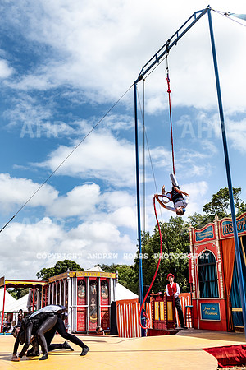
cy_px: 185
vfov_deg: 54.4
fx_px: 359
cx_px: 123
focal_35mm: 35
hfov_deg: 37.9
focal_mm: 35
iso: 90
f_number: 5.6
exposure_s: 1/1600
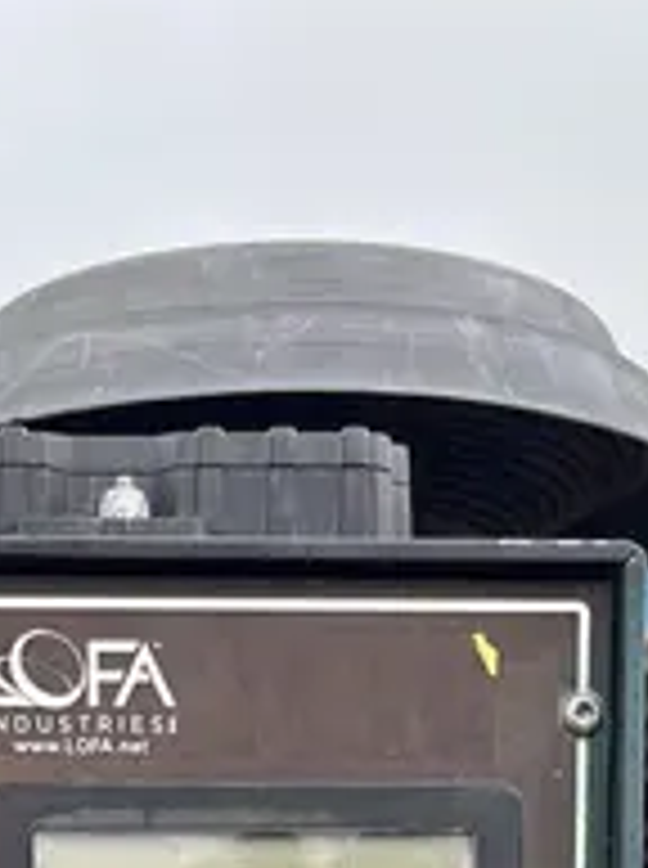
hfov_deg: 14.8
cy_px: 1477
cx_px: 176
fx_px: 2479
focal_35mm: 99
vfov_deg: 17.0
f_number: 1.6
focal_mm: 5.96
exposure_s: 1/810
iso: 50
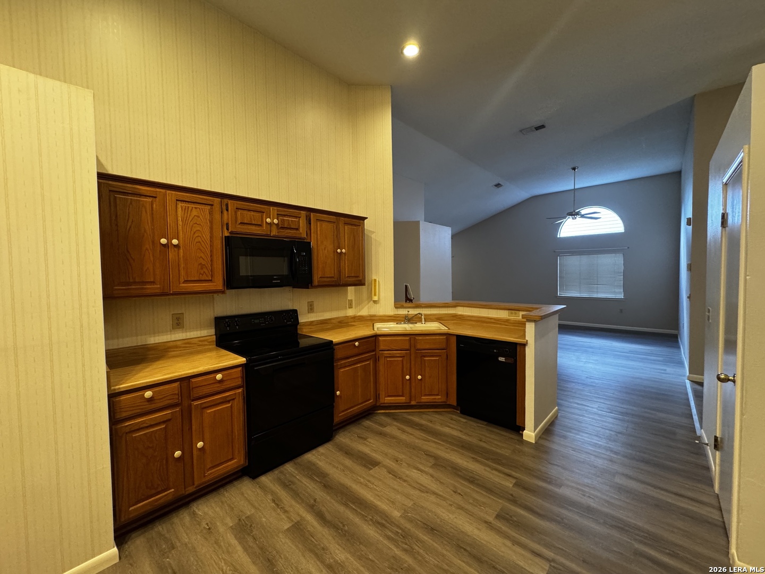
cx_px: 382
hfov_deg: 102.1
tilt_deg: -3.3
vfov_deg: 85.7
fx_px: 309
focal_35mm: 14
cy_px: 287
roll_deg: +0.5
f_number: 2.2
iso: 400
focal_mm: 2.22
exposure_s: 1/60
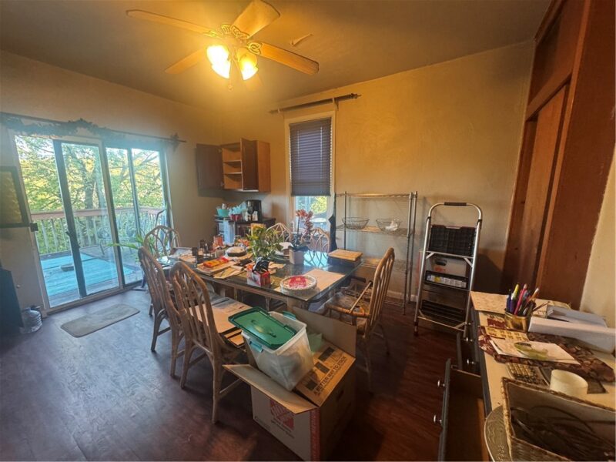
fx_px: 249
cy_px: 231
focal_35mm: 14
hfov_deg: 102.1
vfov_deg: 85.7
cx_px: 308
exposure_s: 1/60
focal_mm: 2.22
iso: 400
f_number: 2.2
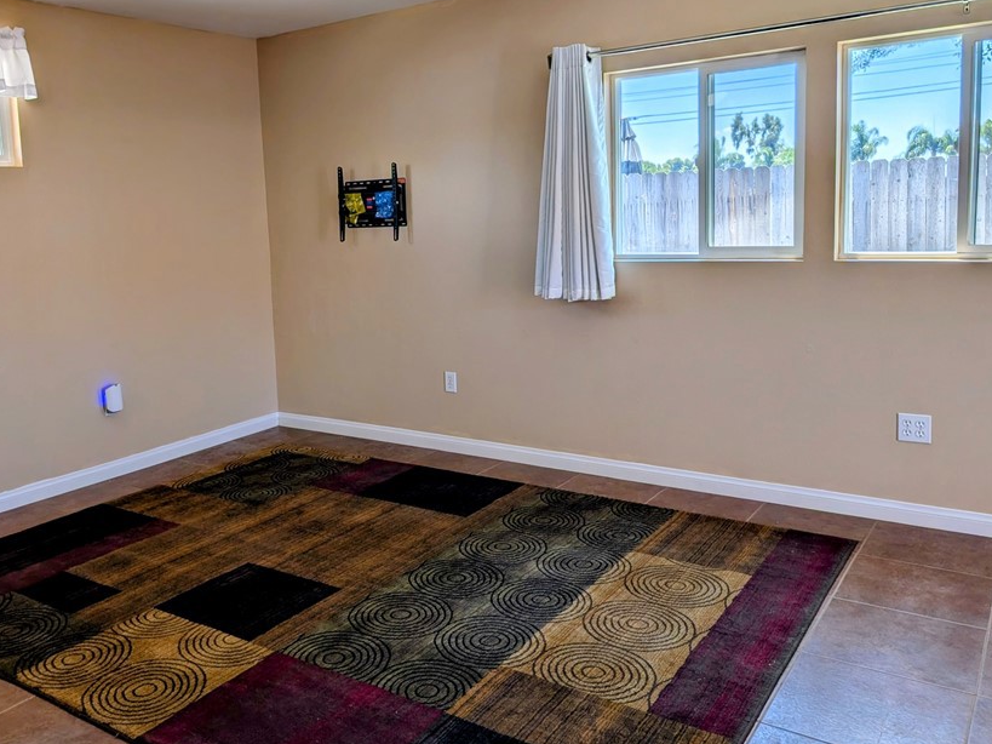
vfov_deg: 46.6
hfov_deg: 59.4
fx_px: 860
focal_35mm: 30
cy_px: 311
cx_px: 394
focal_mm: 6.9
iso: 29
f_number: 1.68
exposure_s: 1/684
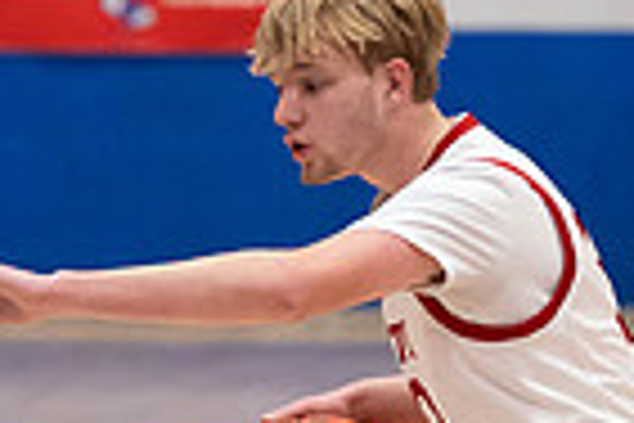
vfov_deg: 2.2
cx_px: 468
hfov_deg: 3.3
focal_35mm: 629
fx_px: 11077
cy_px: 381
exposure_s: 1/1000
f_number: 2.8
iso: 4000
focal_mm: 118
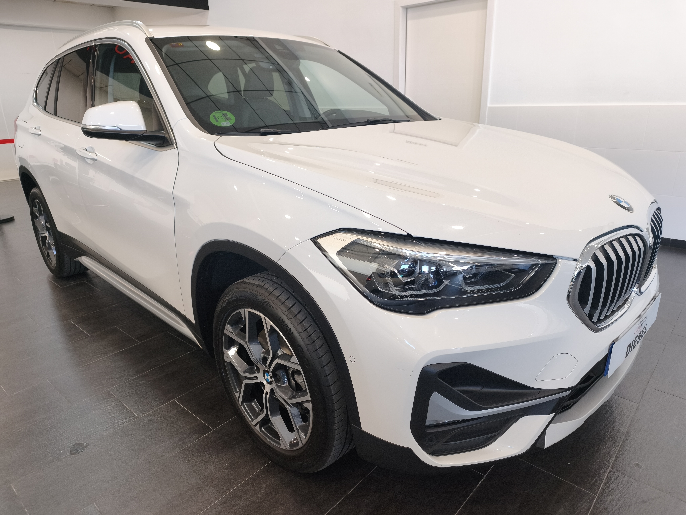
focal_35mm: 23
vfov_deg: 58.9
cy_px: 258
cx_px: 343
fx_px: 456
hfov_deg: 73.9
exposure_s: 1/99.9
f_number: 1.62
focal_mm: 6.45
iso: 160
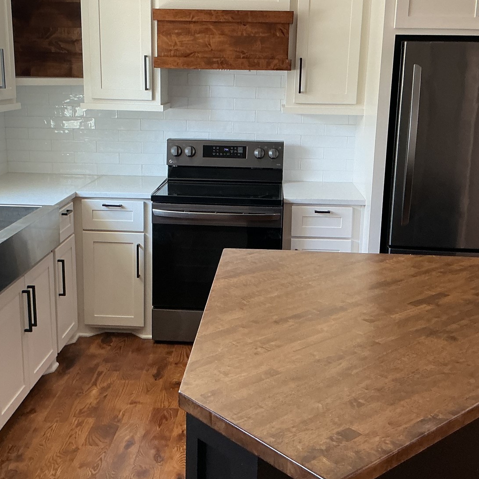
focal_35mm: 45
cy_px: 227
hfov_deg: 37.5
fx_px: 704
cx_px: 232
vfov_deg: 37.5
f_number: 1.8
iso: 80
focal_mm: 3
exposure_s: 1/60
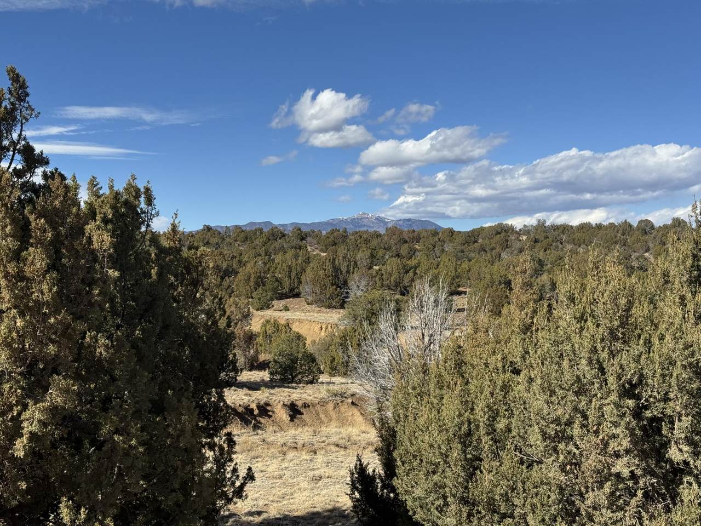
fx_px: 972
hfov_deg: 39.7
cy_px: 263
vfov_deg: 30.3
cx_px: 350
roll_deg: +0.7
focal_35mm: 48
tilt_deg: +0.4
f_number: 1.78
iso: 64
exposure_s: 1/5848
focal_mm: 6.76
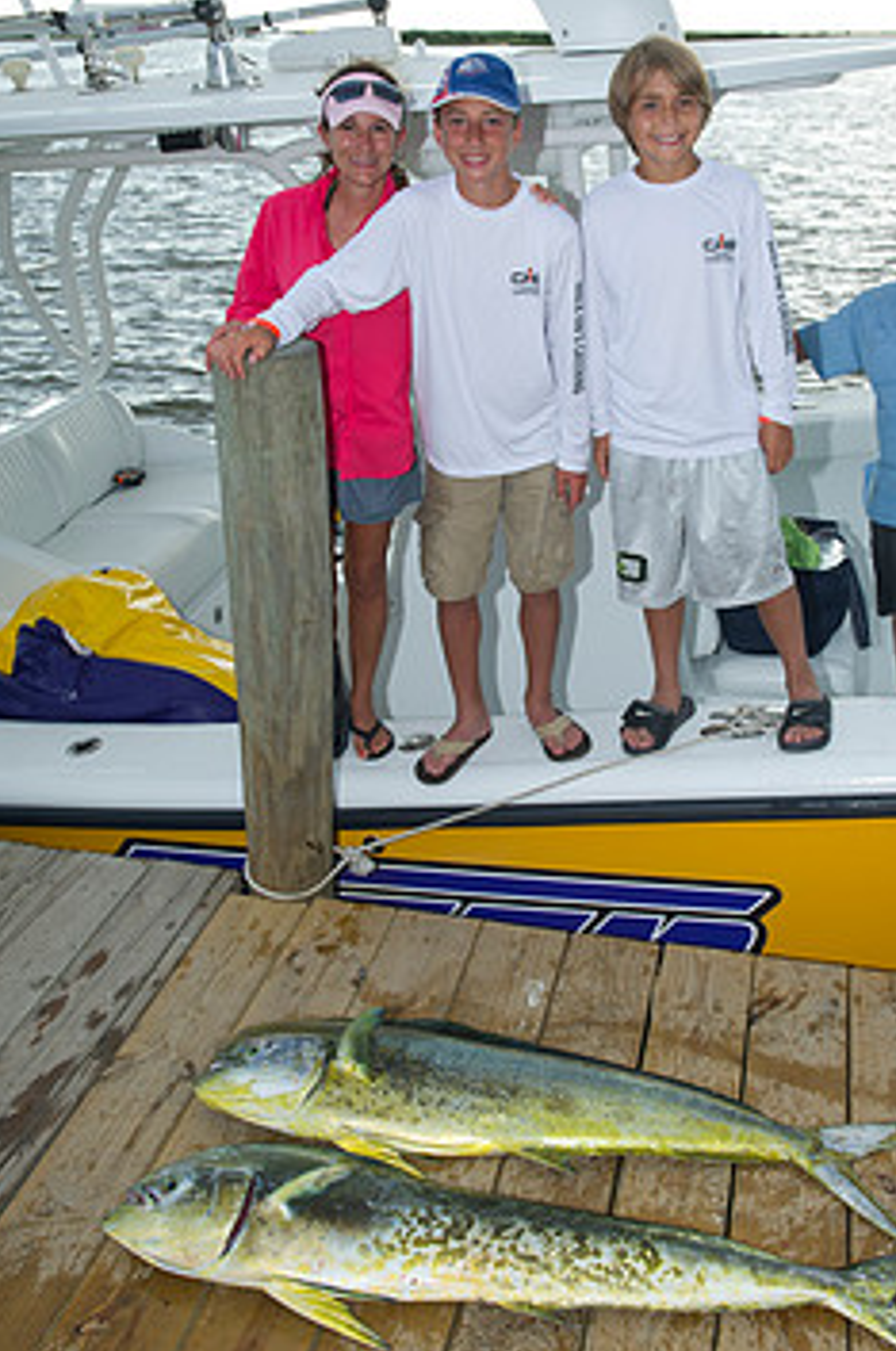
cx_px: 534
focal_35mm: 37
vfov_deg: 51.8
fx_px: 1387
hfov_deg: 35.7
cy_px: 597
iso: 200
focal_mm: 29
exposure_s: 1/200
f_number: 6.3
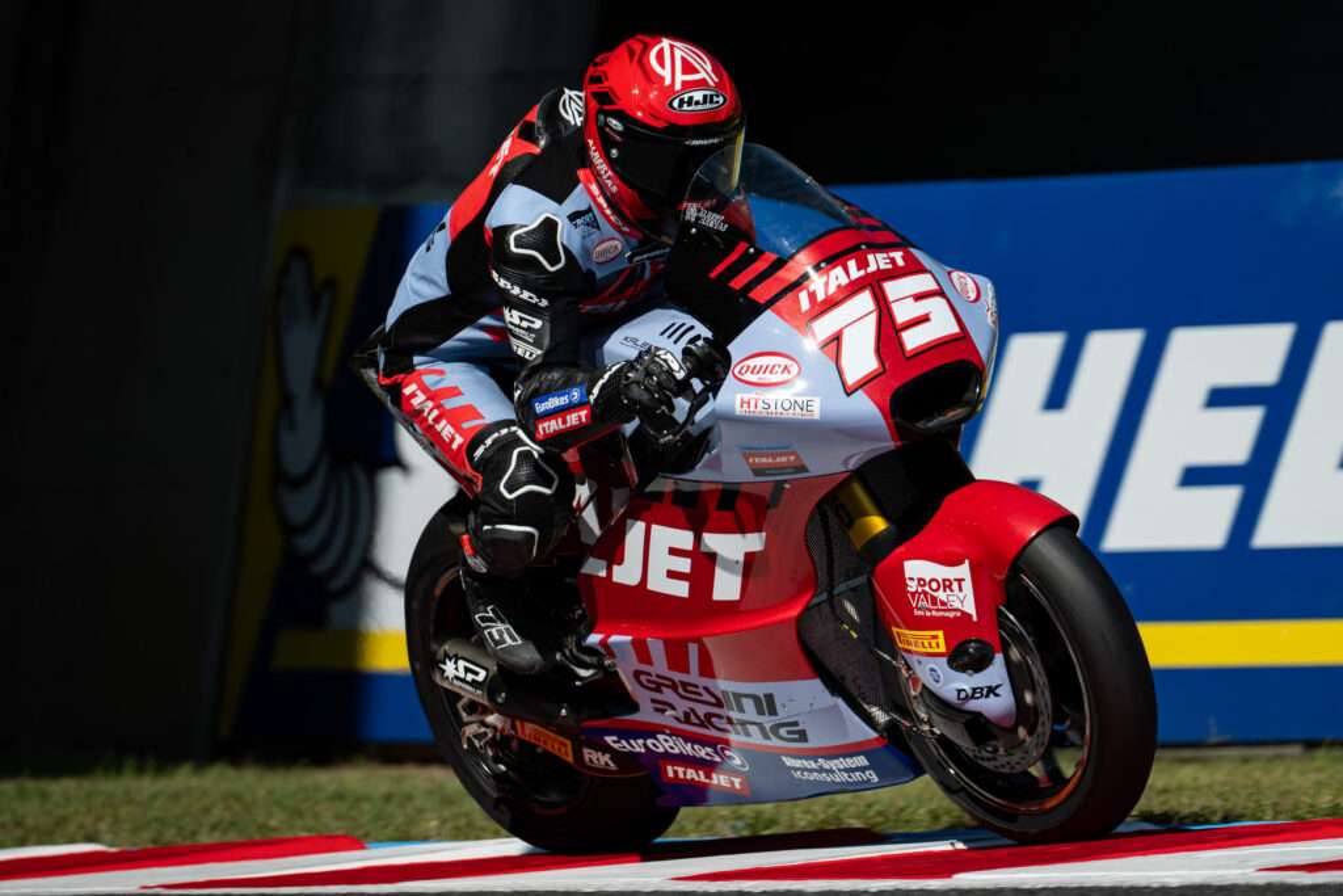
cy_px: 489
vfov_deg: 2.7
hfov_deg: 4.0
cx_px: 694
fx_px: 19109
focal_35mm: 512
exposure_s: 1/2000
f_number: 5
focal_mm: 400
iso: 125
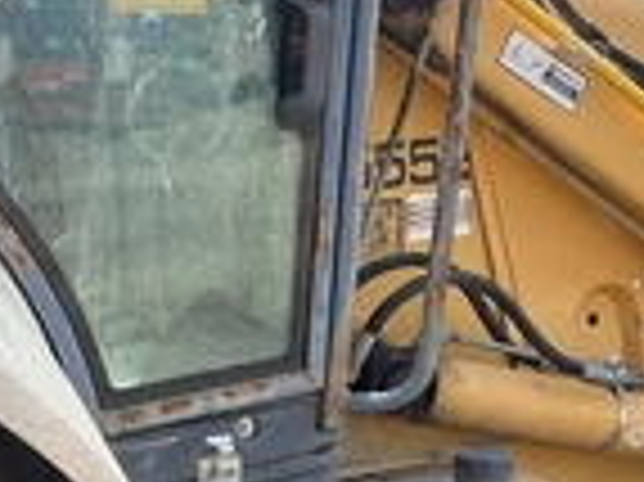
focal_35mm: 81
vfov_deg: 17.6
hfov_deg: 23.8
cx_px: 135
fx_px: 1506
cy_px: 514
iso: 25
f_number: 1.8
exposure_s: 1/253
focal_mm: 3
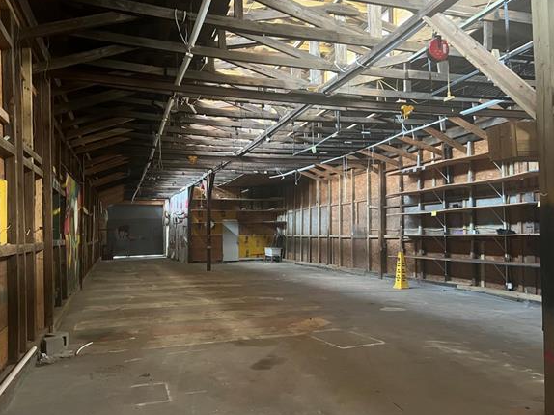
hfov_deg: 61.5
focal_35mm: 29
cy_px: 218
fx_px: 464
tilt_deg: +0.8
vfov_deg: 48.2
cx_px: 247
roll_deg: +0.9
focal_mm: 5.7
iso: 640
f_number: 1.5
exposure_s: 1/35
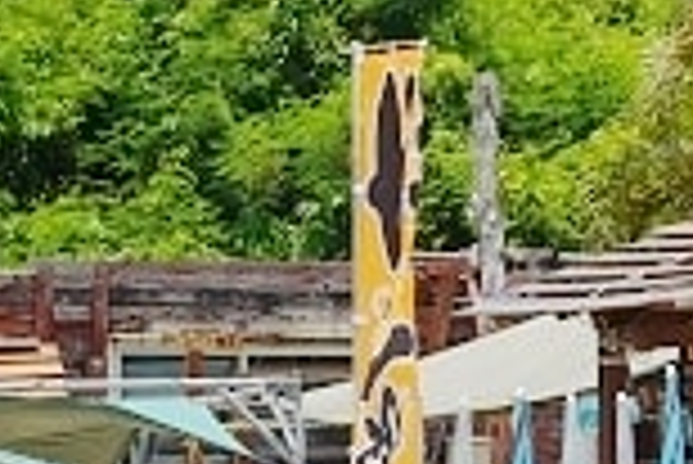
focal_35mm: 257
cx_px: 601
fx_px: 4952
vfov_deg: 5.4
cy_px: 315
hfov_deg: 8.0
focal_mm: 33
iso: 100
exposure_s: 1/125
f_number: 9
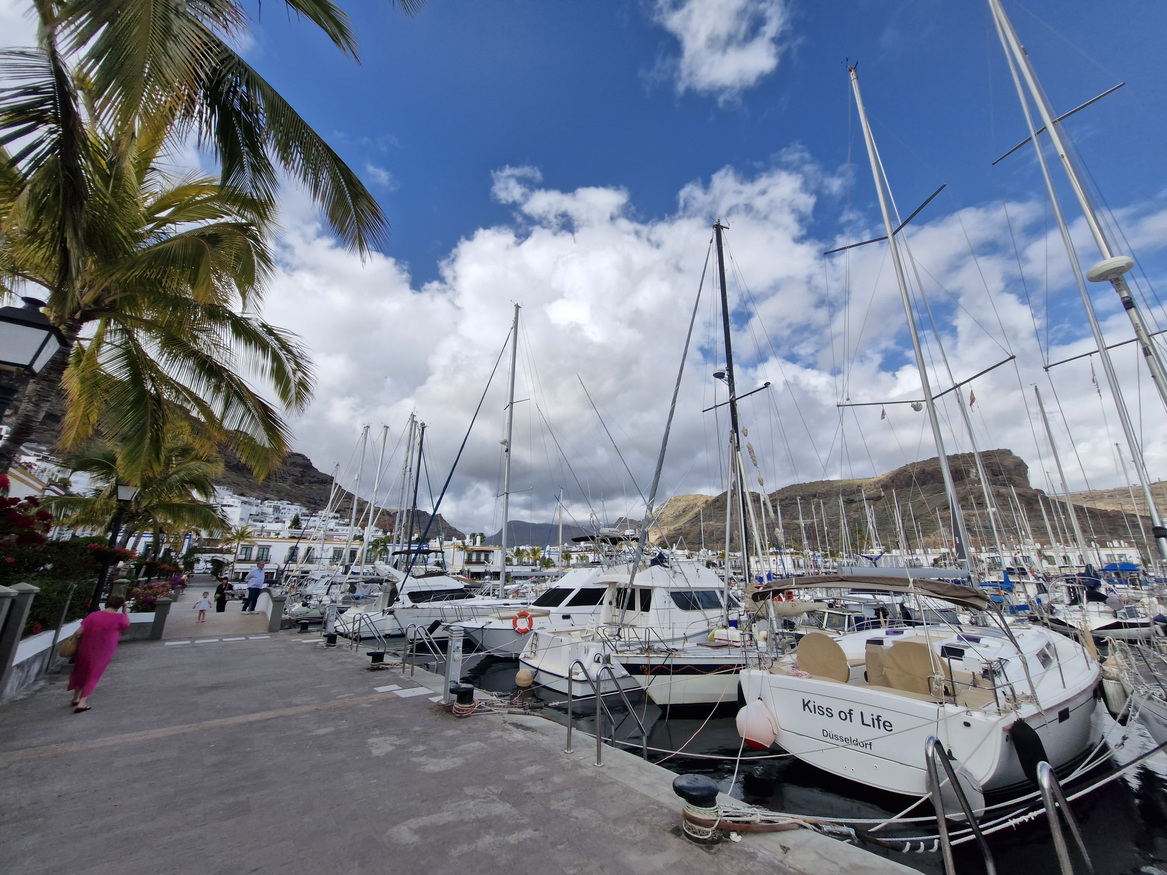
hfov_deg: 106.2
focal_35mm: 13
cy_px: 438
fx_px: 438
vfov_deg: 89.9
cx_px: 584
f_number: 2.2
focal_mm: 1.74
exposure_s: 1/2080
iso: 50
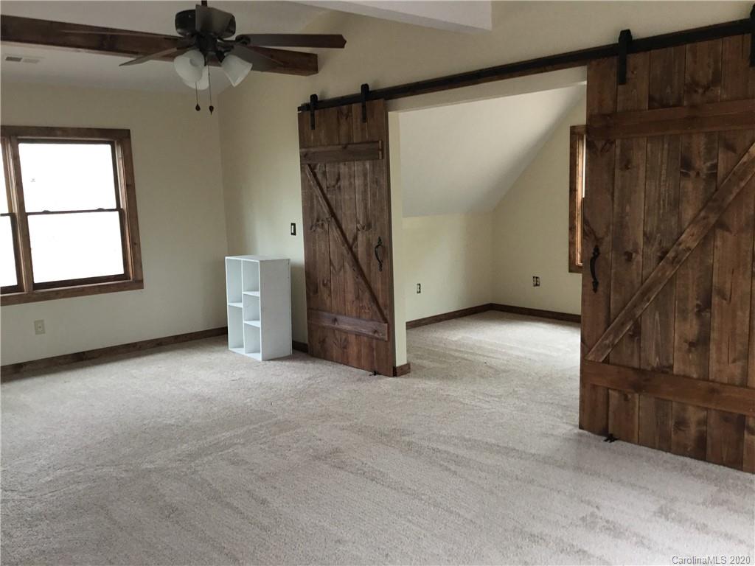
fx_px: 676
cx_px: 378
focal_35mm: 31
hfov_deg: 58.4
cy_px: 283
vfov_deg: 45.4
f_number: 2.4
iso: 100
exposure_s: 1/30
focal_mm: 3.3
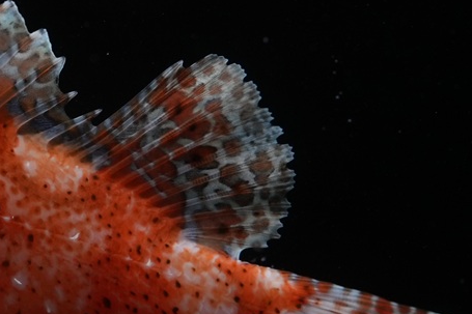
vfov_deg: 10.4
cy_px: 145
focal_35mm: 132
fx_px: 1730
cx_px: -27
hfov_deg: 15.2
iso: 1600
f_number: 10
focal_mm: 50
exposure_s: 1/100
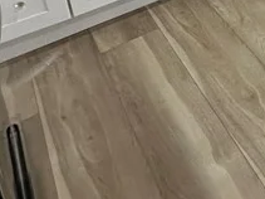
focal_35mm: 68
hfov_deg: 22.7
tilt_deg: -17.0
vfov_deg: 17.4
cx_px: 409
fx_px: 520
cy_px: -164
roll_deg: +2.7
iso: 200
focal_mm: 2.22
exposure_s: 1/120
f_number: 2.2
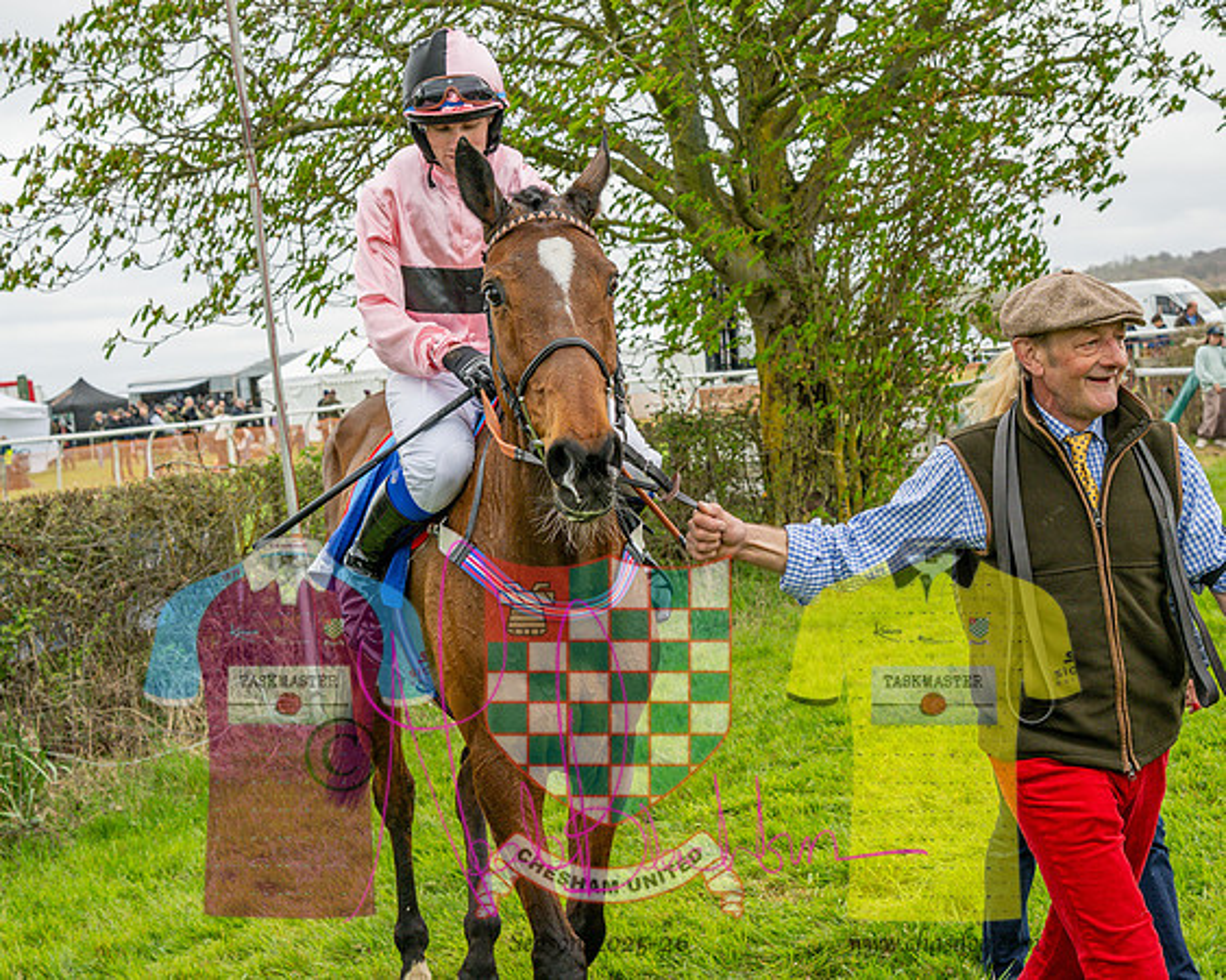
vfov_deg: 26.0
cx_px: 613
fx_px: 2125
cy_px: 490
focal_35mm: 59
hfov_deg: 32.2
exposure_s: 1/800
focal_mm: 35
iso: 400
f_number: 5
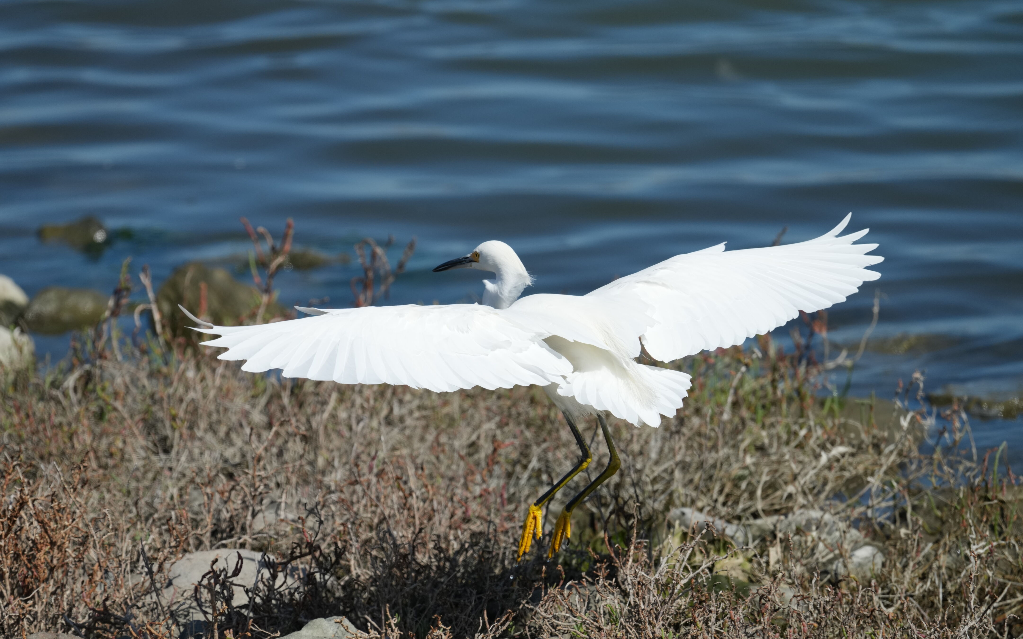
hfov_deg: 3.7
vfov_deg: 2.3
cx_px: 512
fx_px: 15920
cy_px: 334
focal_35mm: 571
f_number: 6.3
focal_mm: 560
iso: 640
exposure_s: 1/3200
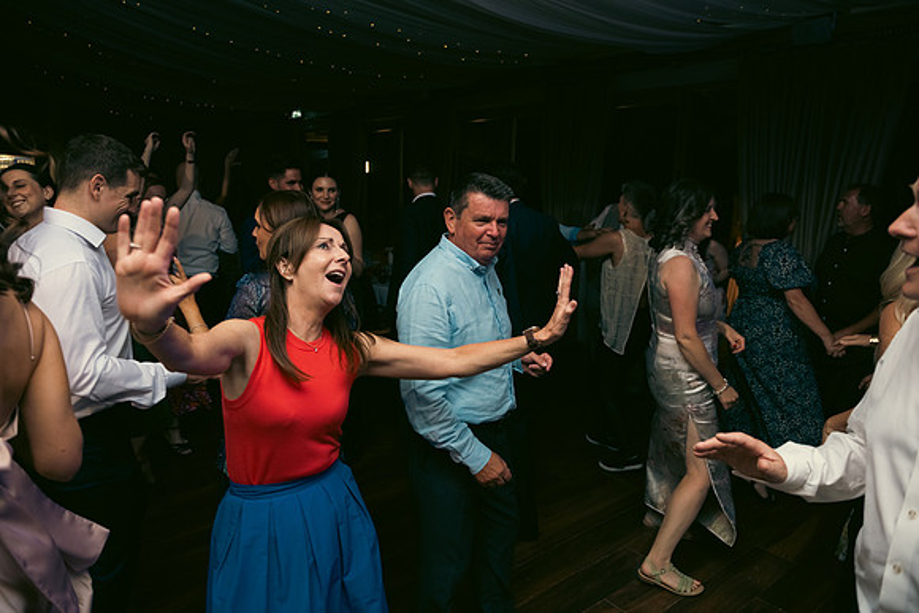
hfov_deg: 73.7
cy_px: 306
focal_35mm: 24
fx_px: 613
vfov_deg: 53.2
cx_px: 460
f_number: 3.5
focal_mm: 24
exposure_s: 1/160
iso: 800
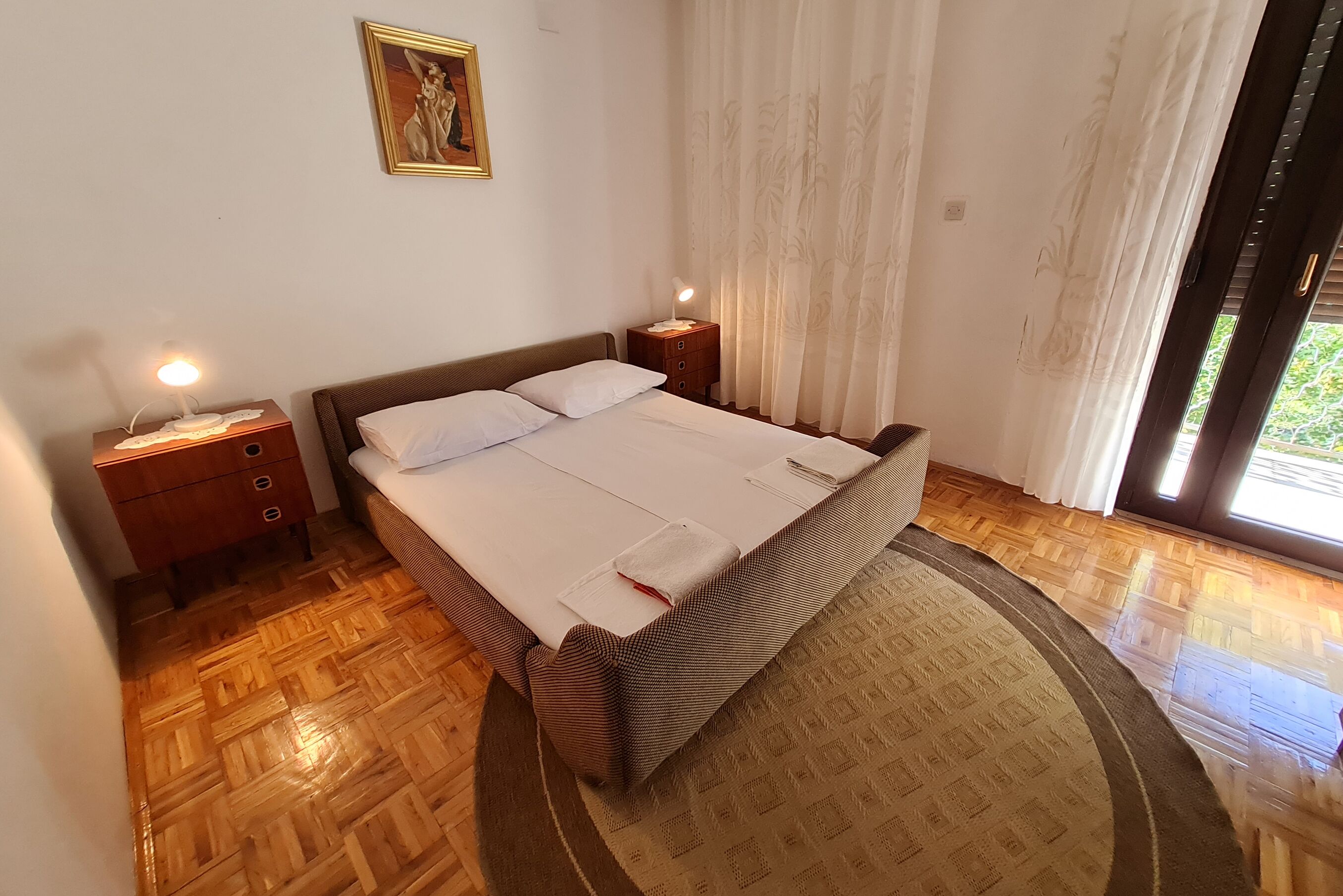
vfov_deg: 81.1
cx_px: 695
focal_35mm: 14
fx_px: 522
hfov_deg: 104.2
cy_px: 418
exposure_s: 1/50
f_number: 2.2
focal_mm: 1.74
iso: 200
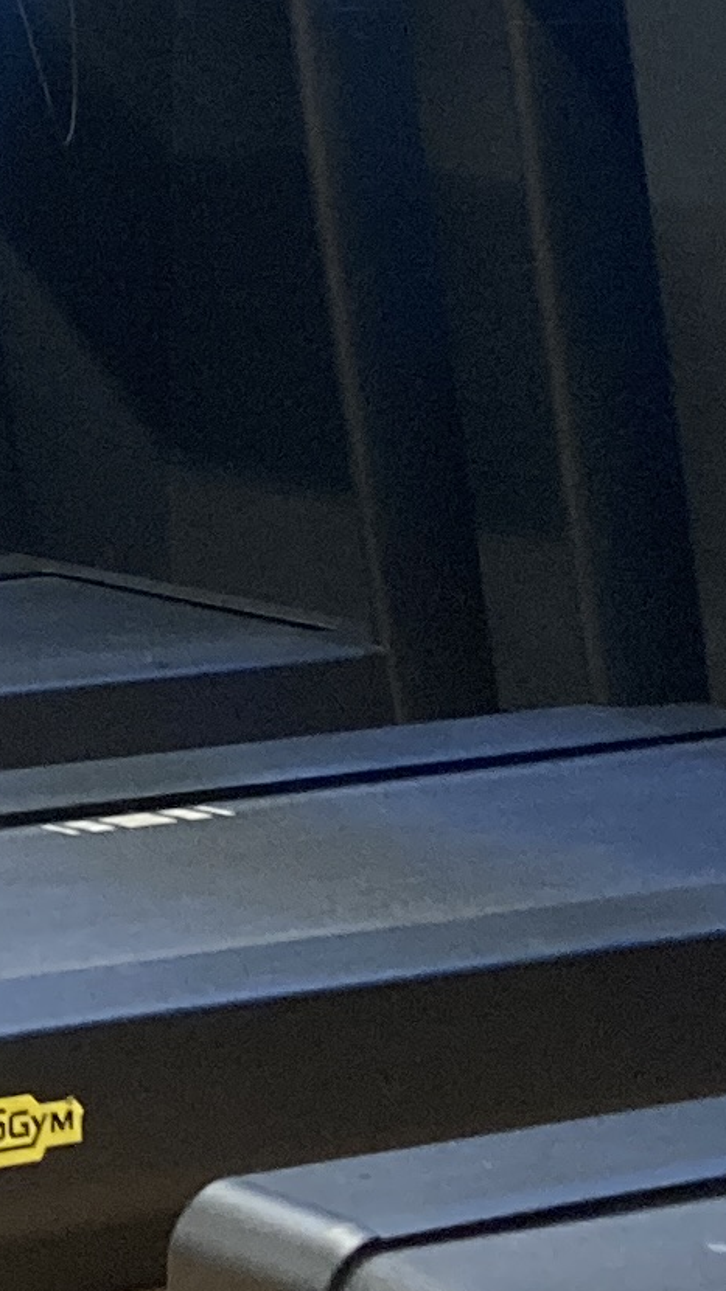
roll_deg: +0.0
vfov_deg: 14.5
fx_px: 5069
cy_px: 308
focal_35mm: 148
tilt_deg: -4.4
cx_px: -569
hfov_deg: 7.9
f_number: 1.8
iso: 200
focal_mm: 3.99
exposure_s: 1/49
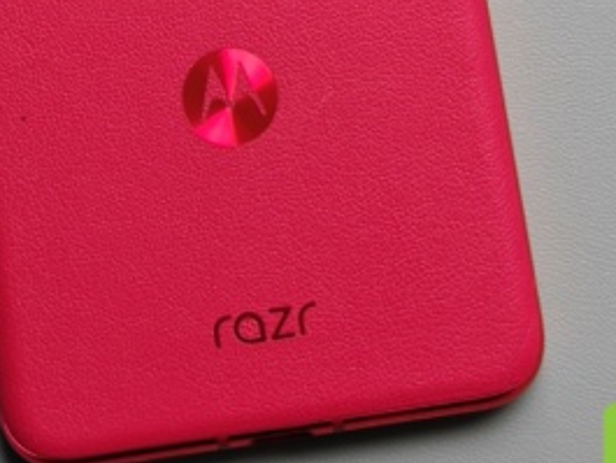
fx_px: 2154
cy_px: -162
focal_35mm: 121
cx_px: 219
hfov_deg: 16.2
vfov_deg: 11.9
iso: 50
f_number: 1.6
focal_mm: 7.62
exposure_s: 1/120
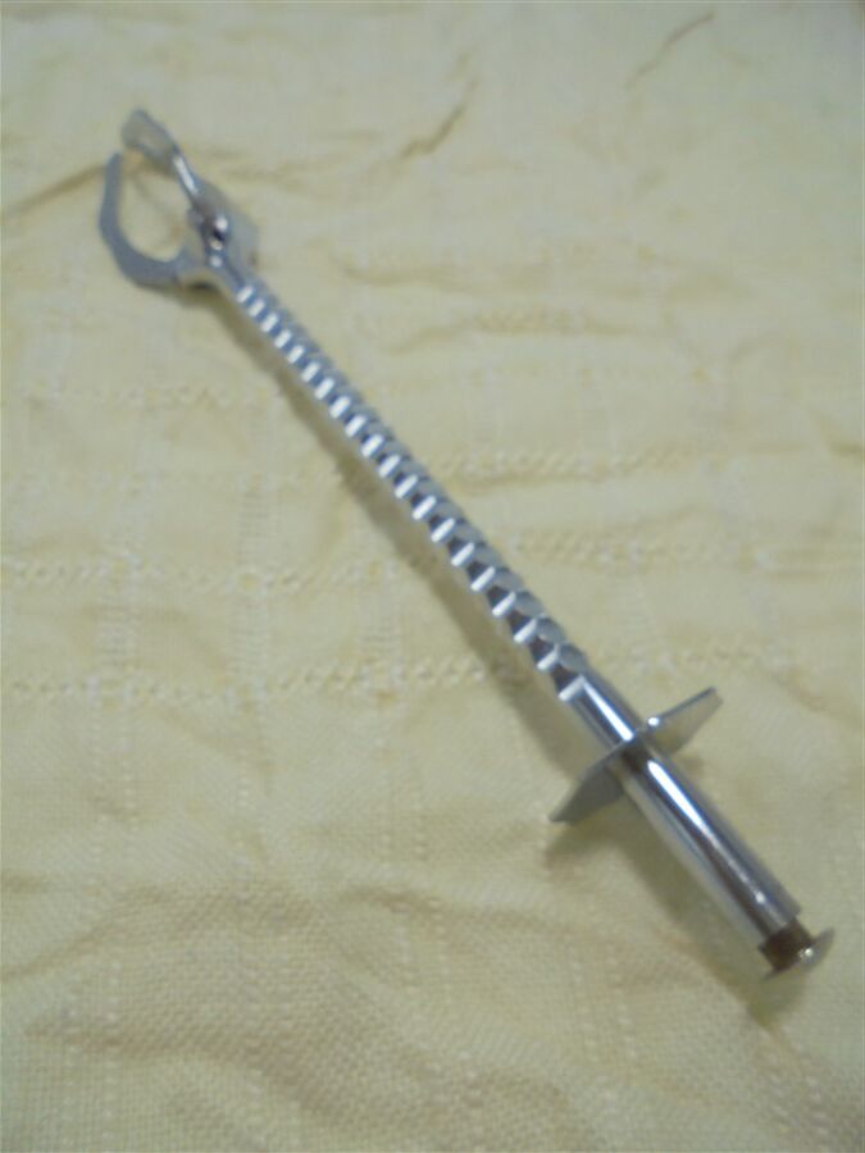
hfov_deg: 53.1
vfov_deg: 67.3
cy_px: 576
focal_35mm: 26
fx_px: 866
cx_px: 432
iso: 100
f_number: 3.5
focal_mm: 4.6
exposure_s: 1/160
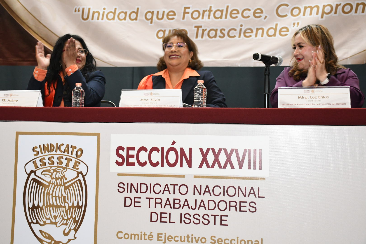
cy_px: 122
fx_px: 529
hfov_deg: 38.2
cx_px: 183
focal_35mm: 52
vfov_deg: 26.0
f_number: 5.6
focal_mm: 35
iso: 4000
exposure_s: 1/100
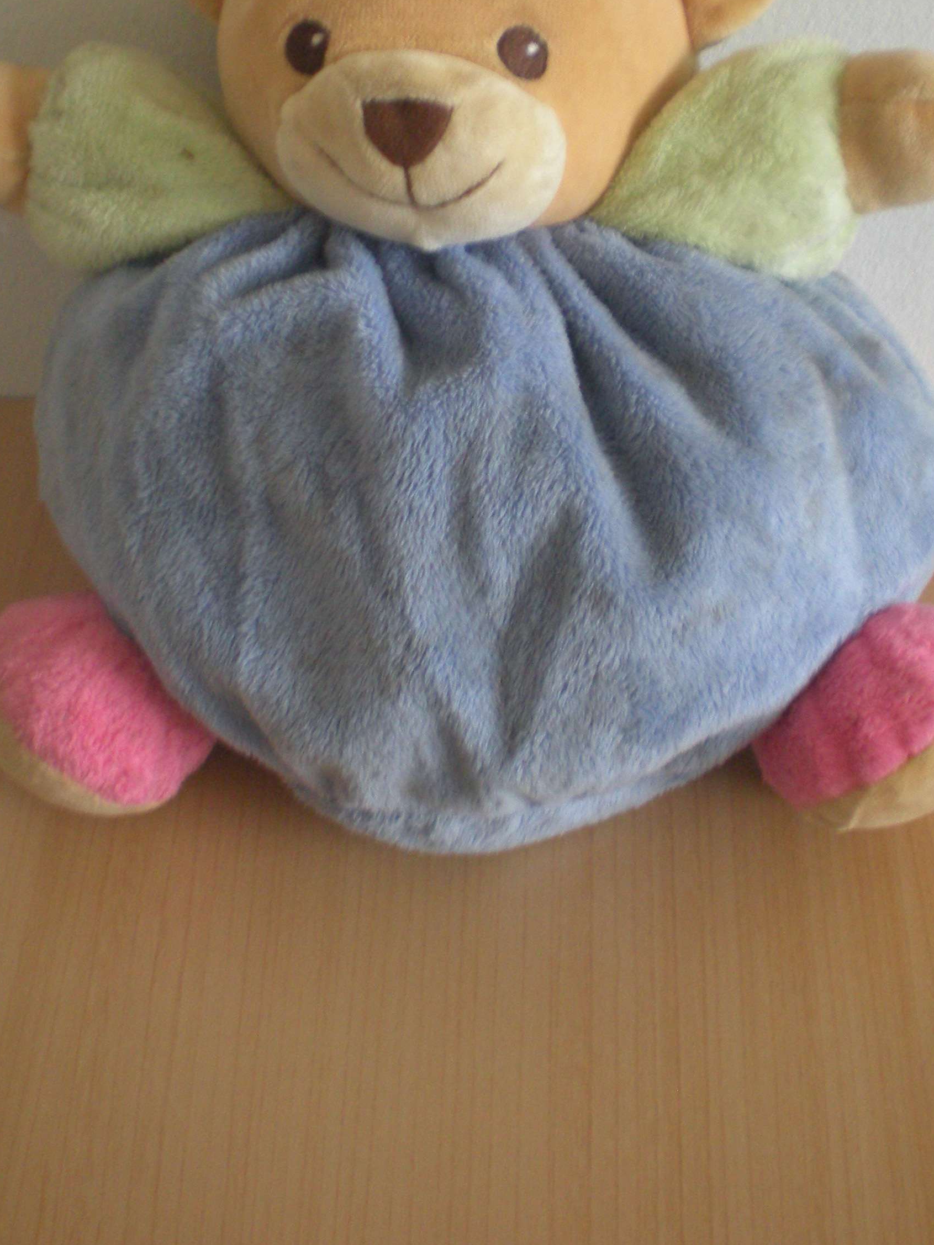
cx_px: 458
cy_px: 401
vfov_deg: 34.6
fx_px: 1979
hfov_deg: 26.6
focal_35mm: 55
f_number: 3.1
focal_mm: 6.3
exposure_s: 1/12
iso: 200
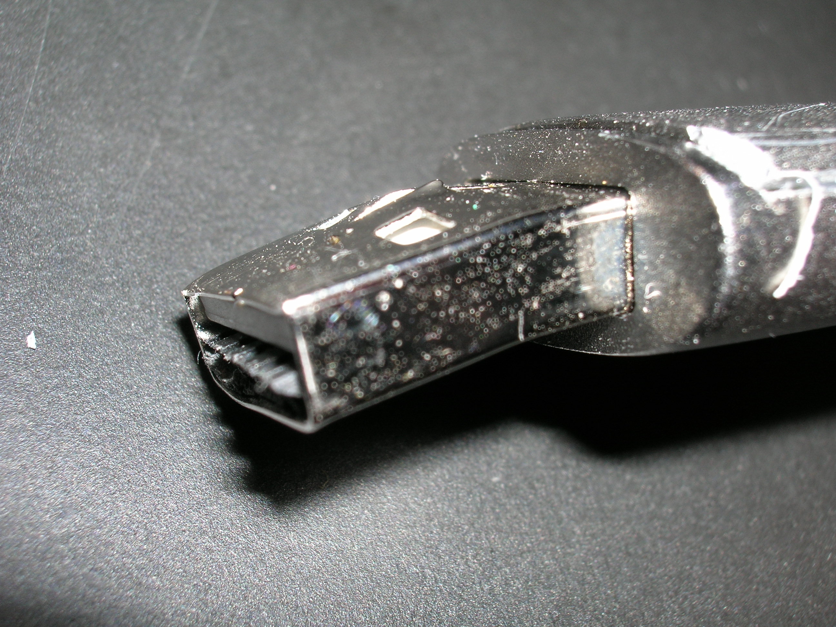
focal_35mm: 50
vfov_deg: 29.1
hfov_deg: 38.2
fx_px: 1208
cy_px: 314
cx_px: 418
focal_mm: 8.4
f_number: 5.6
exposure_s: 1/60.1
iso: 50
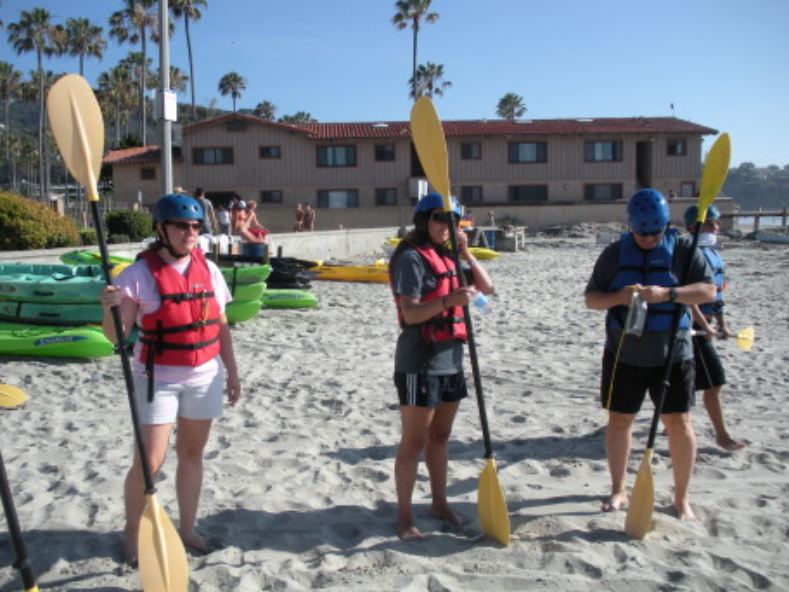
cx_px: 394
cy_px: 296
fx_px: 821
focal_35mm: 36
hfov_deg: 51.4
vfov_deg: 39.7
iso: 64
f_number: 3.5
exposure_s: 1/659
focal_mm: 6.3
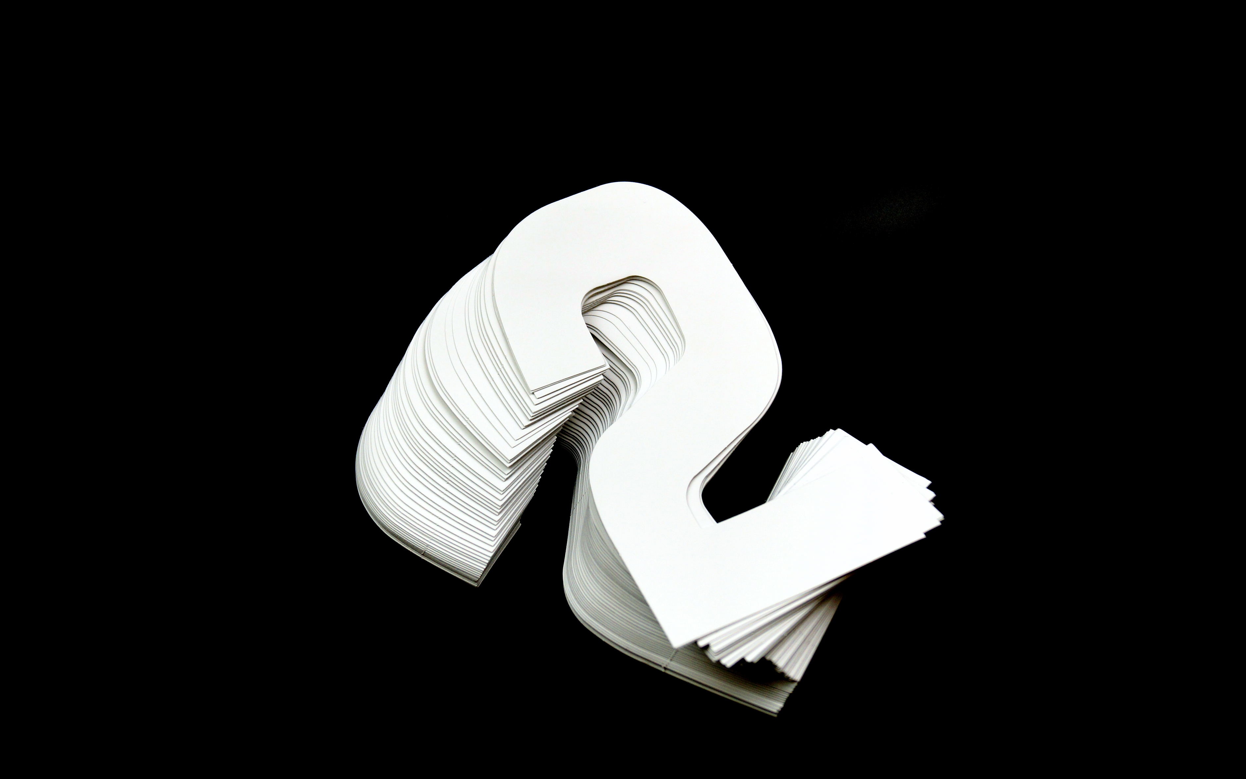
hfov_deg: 29.2
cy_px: 400
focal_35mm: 71
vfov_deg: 18.5
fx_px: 2395
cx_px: 630
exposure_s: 1/80
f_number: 6.3
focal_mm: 45
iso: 100
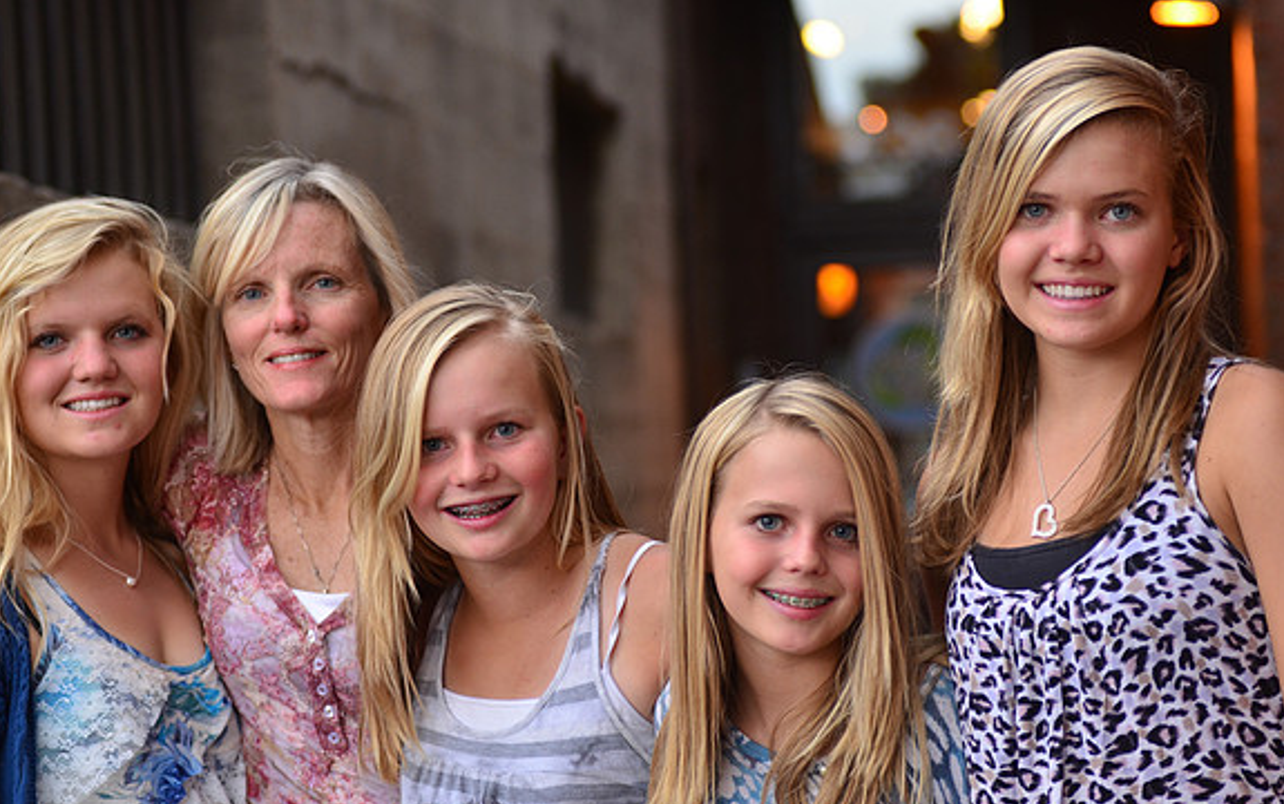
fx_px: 4306
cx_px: 641
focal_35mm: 123
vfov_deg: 10.7
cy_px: 391
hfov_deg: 17.0
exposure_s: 1/160
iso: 400
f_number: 3.5
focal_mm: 80
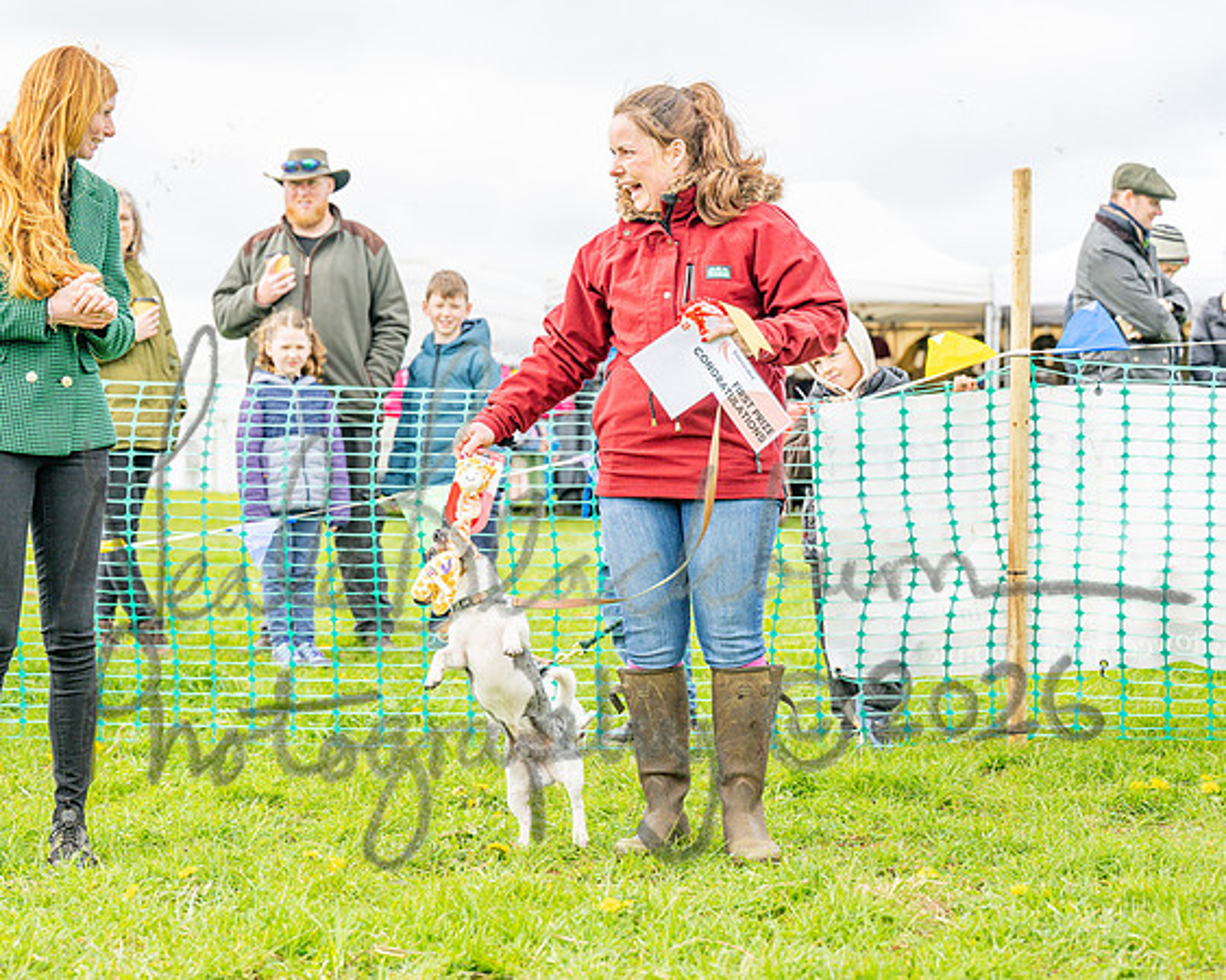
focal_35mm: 79
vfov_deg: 19.4
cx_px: 618
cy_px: 490
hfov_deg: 24.2
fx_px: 2859
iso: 400
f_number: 4
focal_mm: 70
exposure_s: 1/1600
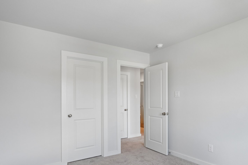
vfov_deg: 54.7
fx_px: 158
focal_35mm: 23
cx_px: 140
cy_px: 99
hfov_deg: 75.8
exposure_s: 1/30
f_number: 8
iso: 320
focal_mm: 16
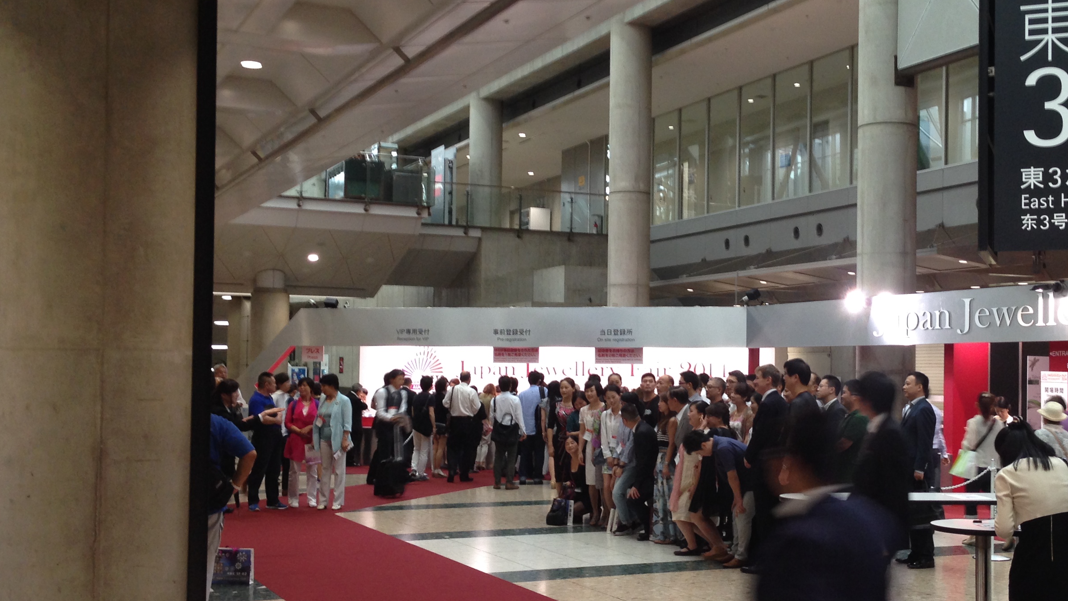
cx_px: 653
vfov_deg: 24.4
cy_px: 334
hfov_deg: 41.9
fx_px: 1388
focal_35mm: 49
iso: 64
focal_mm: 4.12
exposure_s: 1/20
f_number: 2.4
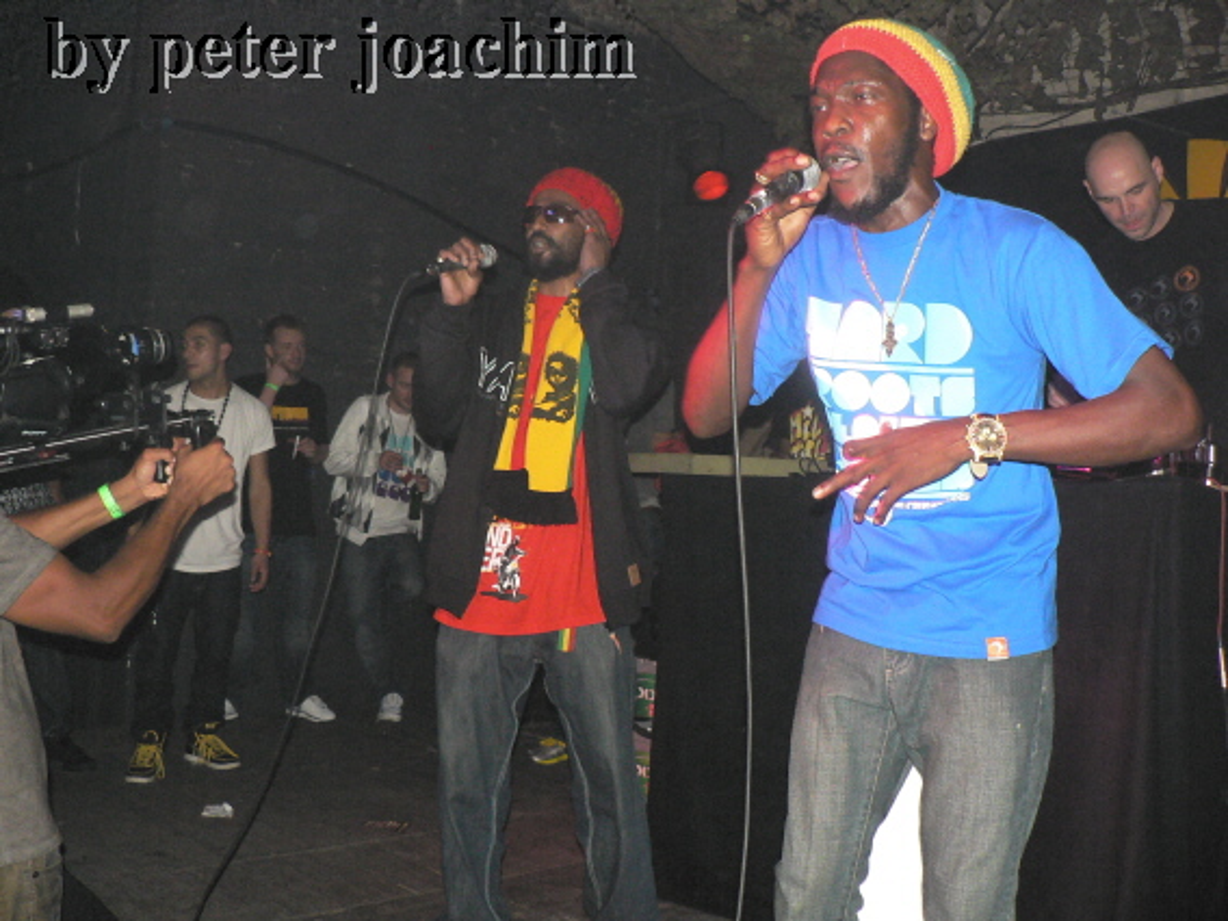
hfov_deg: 52.6
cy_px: 460
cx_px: 614
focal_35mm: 35
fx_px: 1241
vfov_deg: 40.7
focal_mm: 6
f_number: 2.8
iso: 400
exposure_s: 1/60
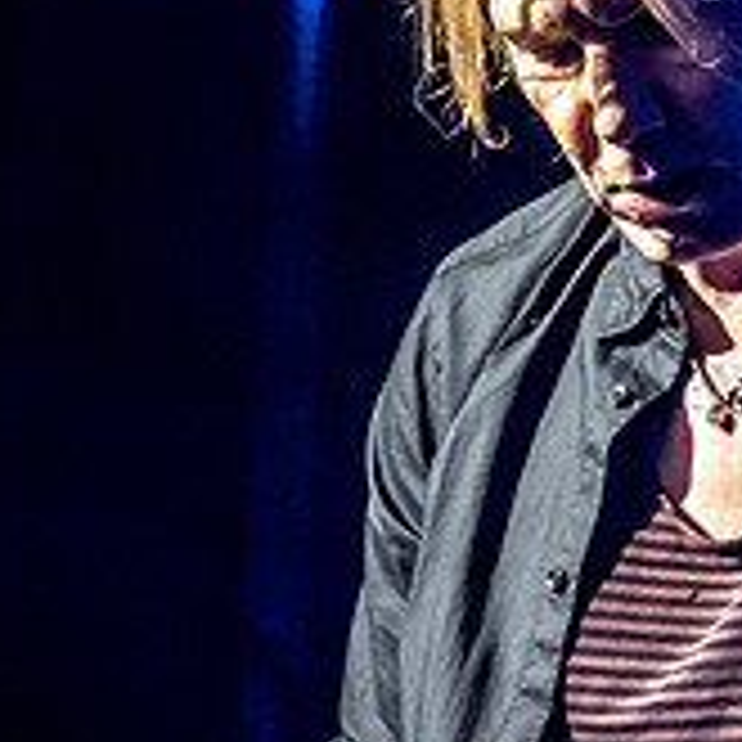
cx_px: 647
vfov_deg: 6.8
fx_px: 6257
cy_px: 661
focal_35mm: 258
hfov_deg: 6.8
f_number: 3.5
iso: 1600
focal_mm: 40
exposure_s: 1/200
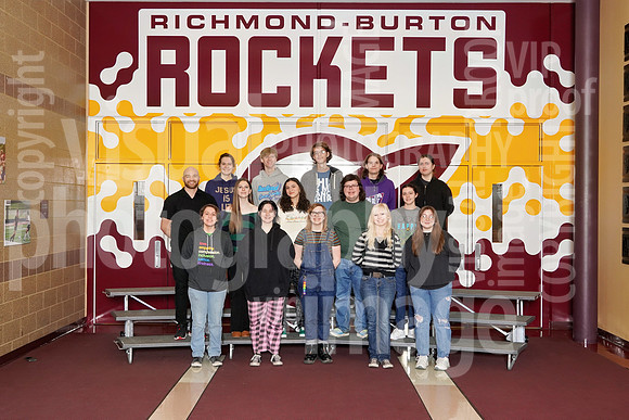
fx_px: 734
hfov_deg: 46.4
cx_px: 314
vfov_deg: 31.9
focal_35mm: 42
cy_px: 210
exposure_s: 1/80
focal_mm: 28
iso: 1000
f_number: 11
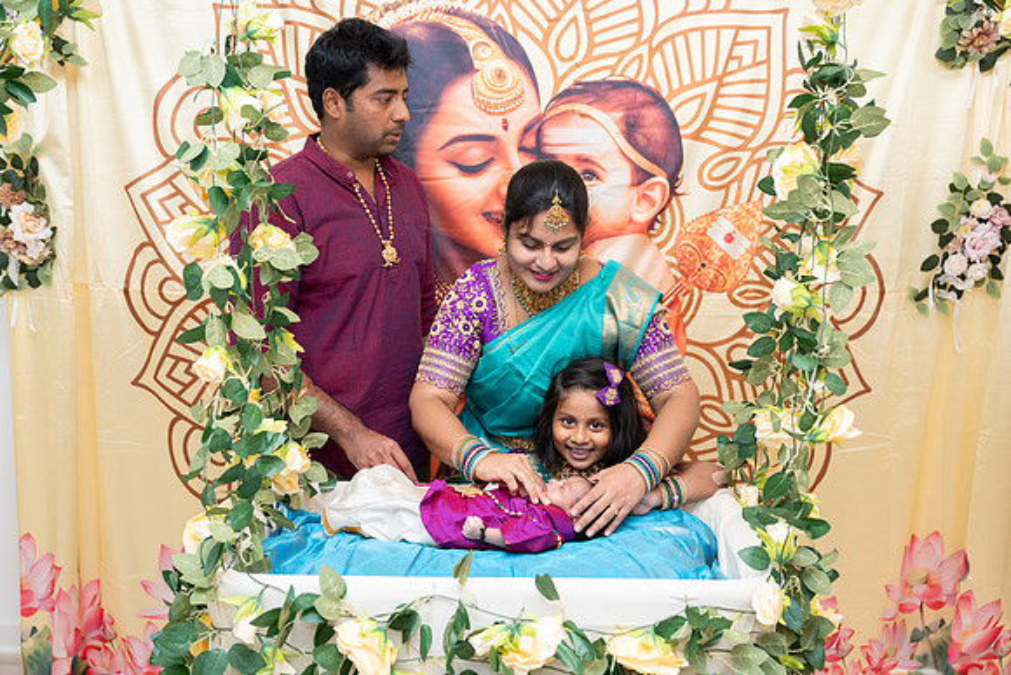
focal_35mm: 35
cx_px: 506
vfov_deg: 37.9
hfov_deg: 54.4
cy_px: 338
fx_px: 983
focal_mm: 35
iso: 500
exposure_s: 1/200
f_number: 3.5
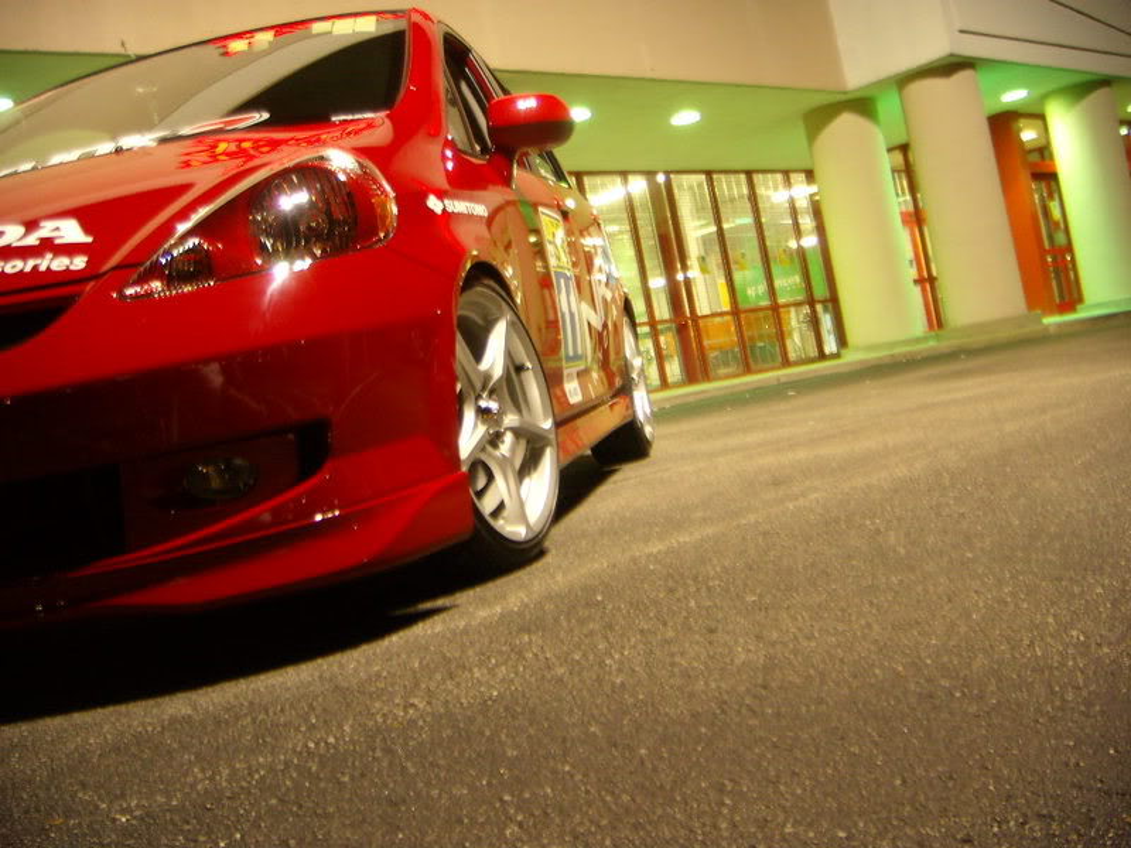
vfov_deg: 37.7
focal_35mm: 38
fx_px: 1242
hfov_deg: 49.0
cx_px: 566
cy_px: 424
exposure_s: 1/4
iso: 123
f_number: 3.5
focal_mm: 6.4
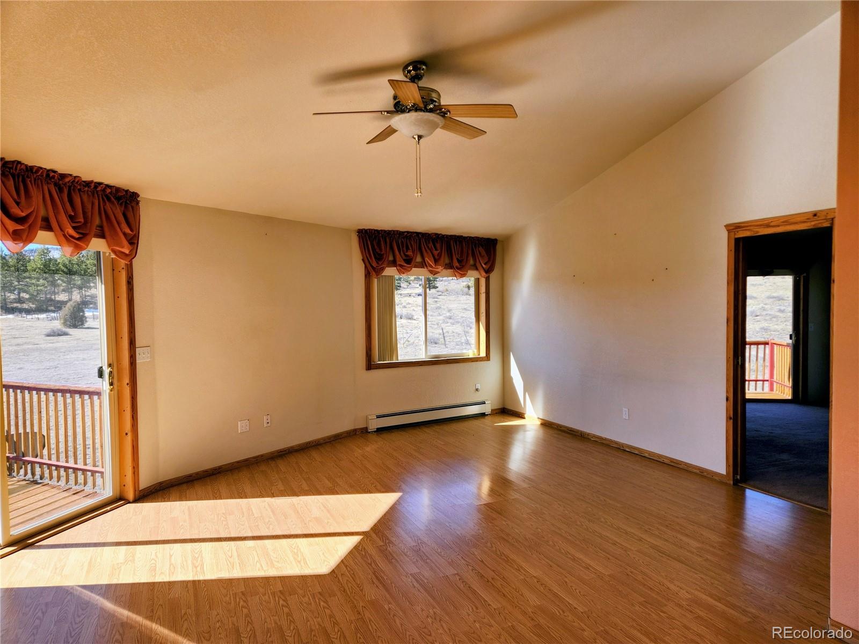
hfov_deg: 73.9
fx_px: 571
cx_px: 430
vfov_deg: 58.9
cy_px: 322
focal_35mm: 23
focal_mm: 5.4
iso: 20
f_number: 1.8
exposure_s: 1/266
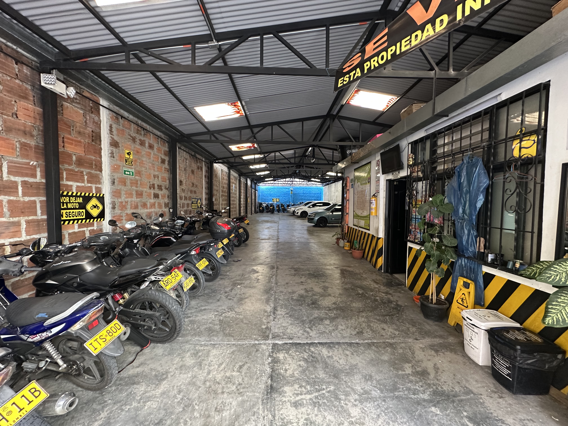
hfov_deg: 102.1
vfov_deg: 85.7
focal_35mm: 14
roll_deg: -0.8
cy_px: 213
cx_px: 284
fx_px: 230
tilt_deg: -2.1
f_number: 2.2
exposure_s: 1/61
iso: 320
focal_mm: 2.22
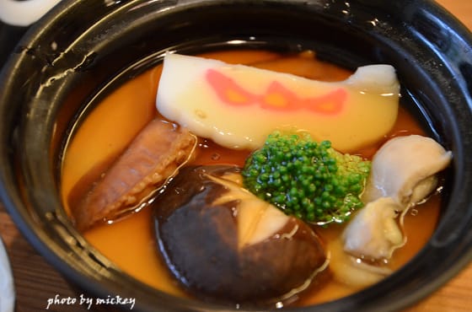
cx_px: 236
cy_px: 156
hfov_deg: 12.5
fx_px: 2157
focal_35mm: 165
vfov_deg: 8.3
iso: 3200
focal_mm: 110
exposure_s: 1/20
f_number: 5.6
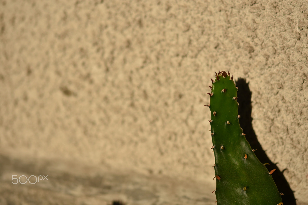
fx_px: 770
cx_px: 154
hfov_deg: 22.6
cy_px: 102
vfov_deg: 15.2
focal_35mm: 90
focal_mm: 60
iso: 100
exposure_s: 1/3200
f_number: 3.2
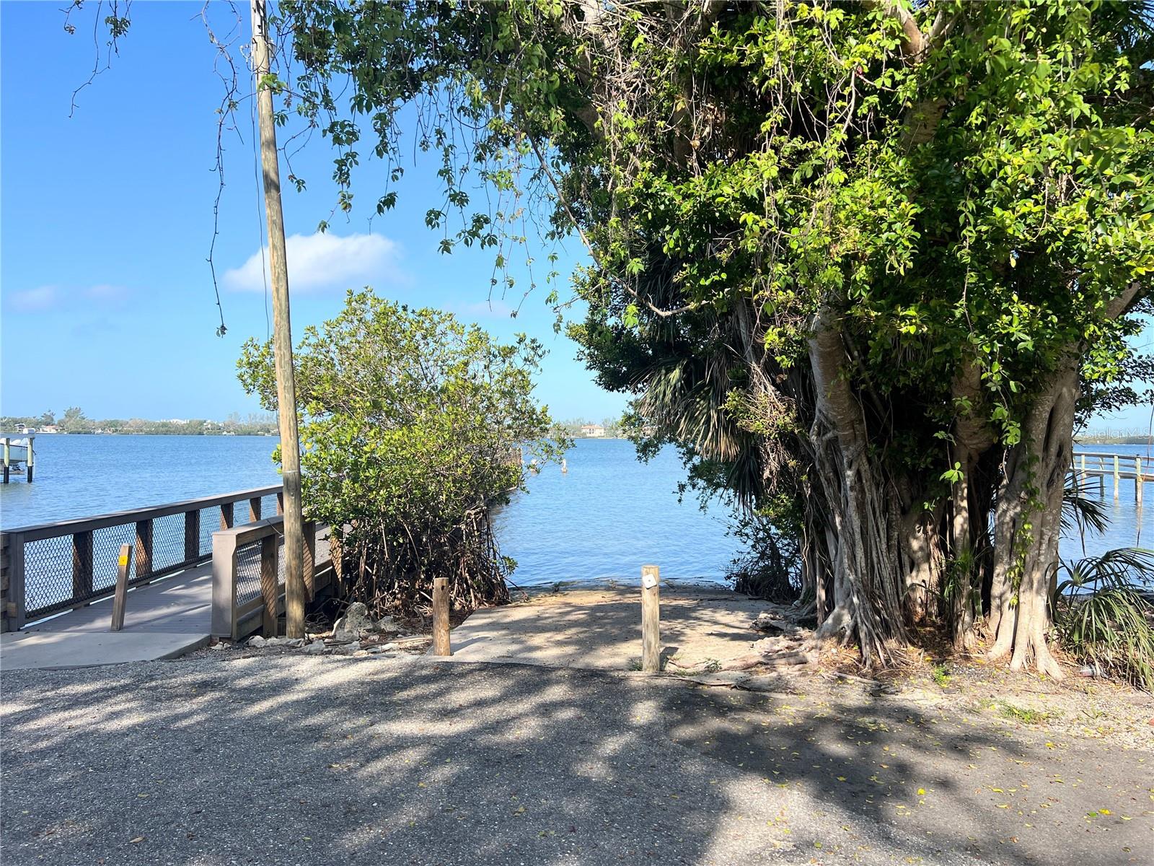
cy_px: 433
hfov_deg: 67.3
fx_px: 867
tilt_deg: -0.5
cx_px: 577
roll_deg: -0.1
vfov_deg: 53.1
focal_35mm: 26
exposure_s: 1/2695
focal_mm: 5.7
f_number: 1.5
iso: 50
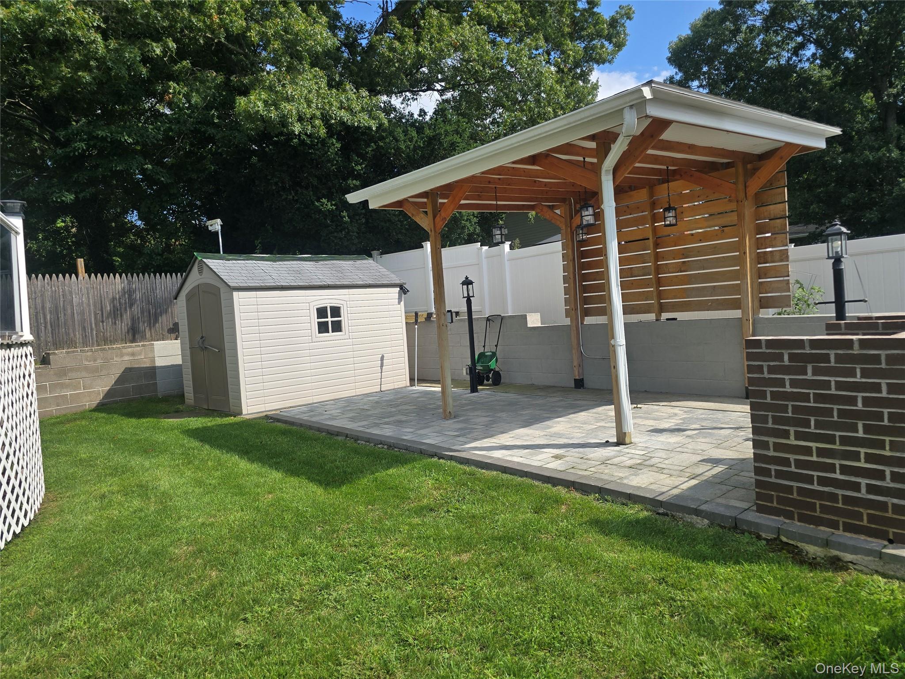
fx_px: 601
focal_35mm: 23
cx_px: 452
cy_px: 340
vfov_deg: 58.9
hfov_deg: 73.9
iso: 12
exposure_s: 1/593
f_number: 1.7
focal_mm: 6.3
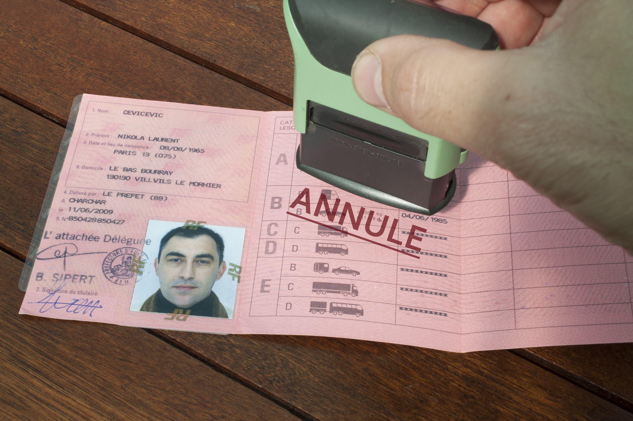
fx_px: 1054
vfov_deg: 22.6
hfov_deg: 33.4
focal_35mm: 60
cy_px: 210
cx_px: 316
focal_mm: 40
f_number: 16
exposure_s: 1/100
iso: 200
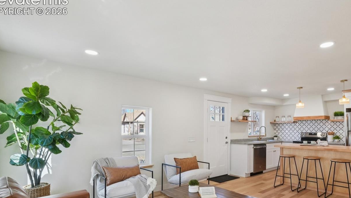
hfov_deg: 82.7
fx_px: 195
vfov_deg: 52.6
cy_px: 131
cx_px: 213
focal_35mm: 21
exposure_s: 1/60
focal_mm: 10
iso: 800
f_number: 8
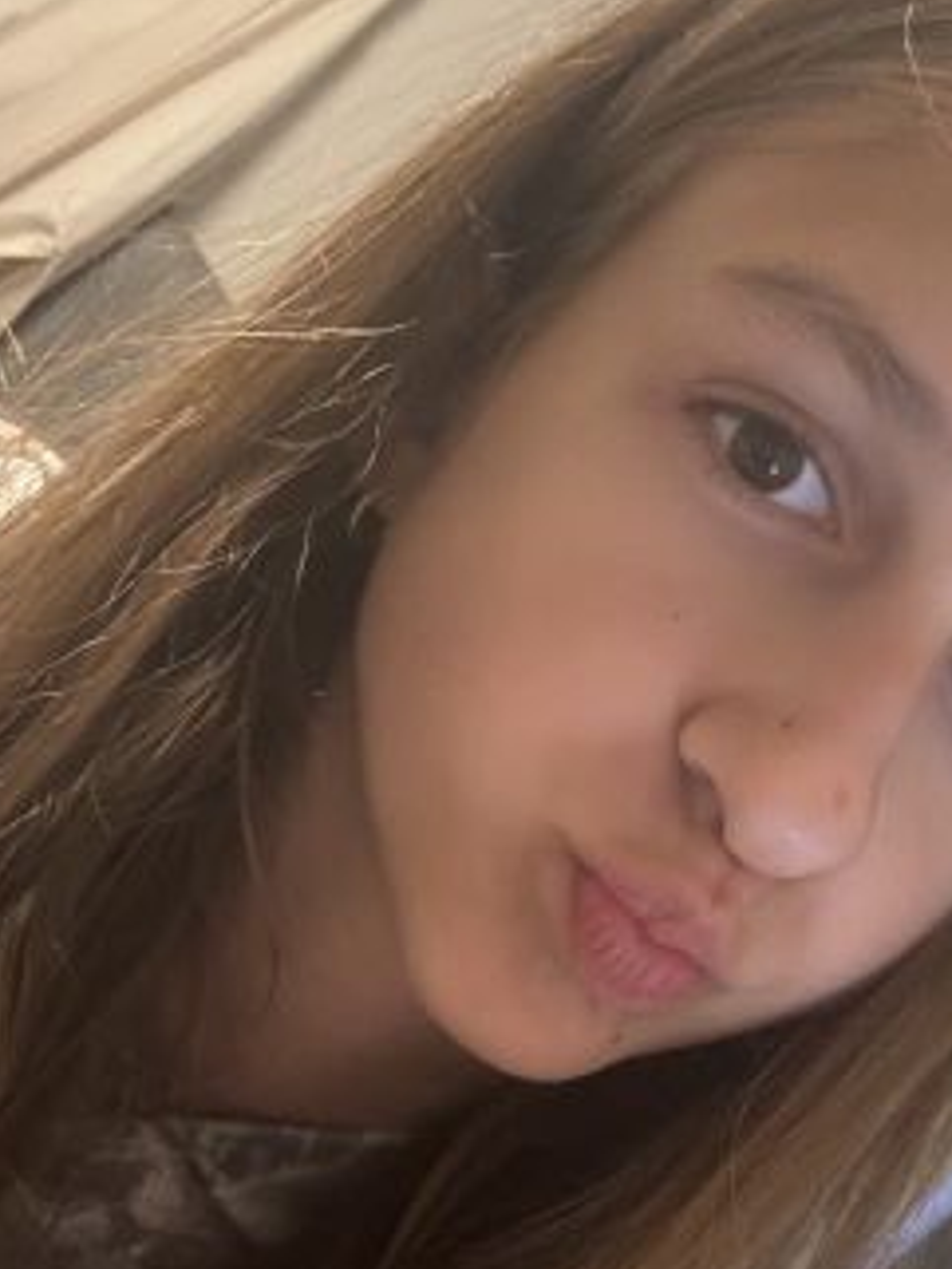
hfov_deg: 33.6
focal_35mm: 43
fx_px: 1576
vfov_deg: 43.3
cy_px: 838
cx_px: 525
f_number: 1.9
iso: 500
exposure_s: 1/20
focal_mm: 2.69
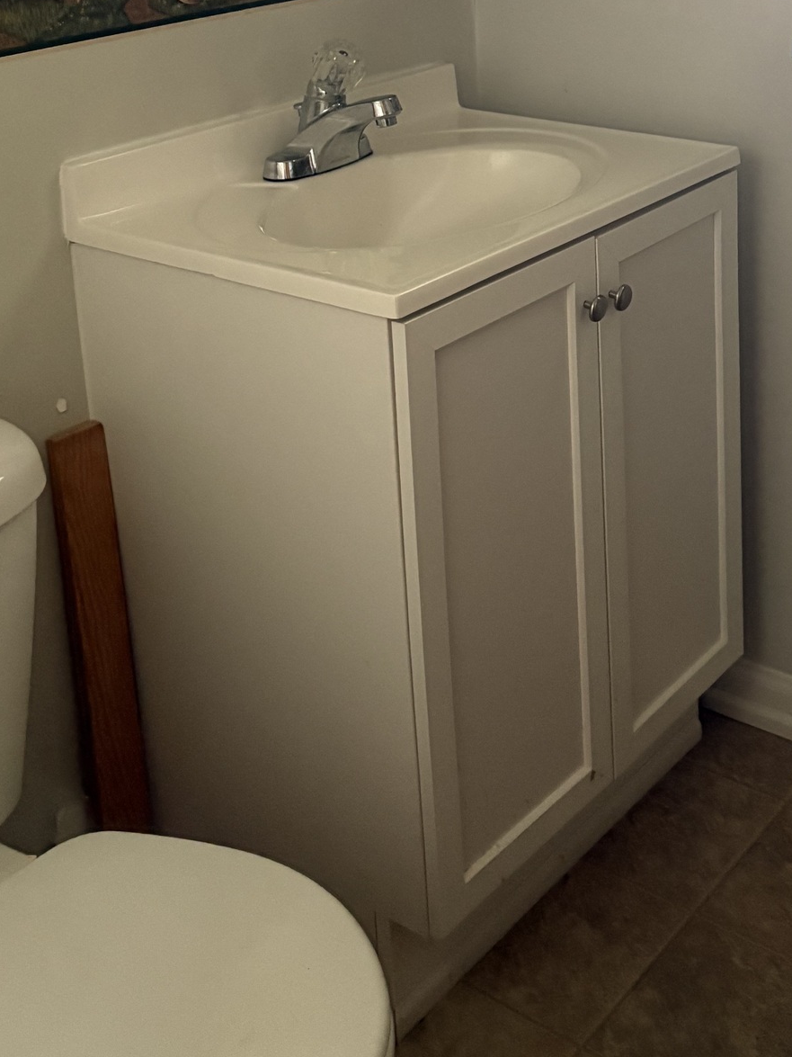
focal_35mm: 51
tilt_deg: -15.7
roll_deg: +0.9
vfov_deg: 35.6
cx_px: 601
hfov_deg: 28.1
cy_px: 136
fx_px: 1556
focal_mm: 5.96
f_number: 1.6
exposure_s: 1/34
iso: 640
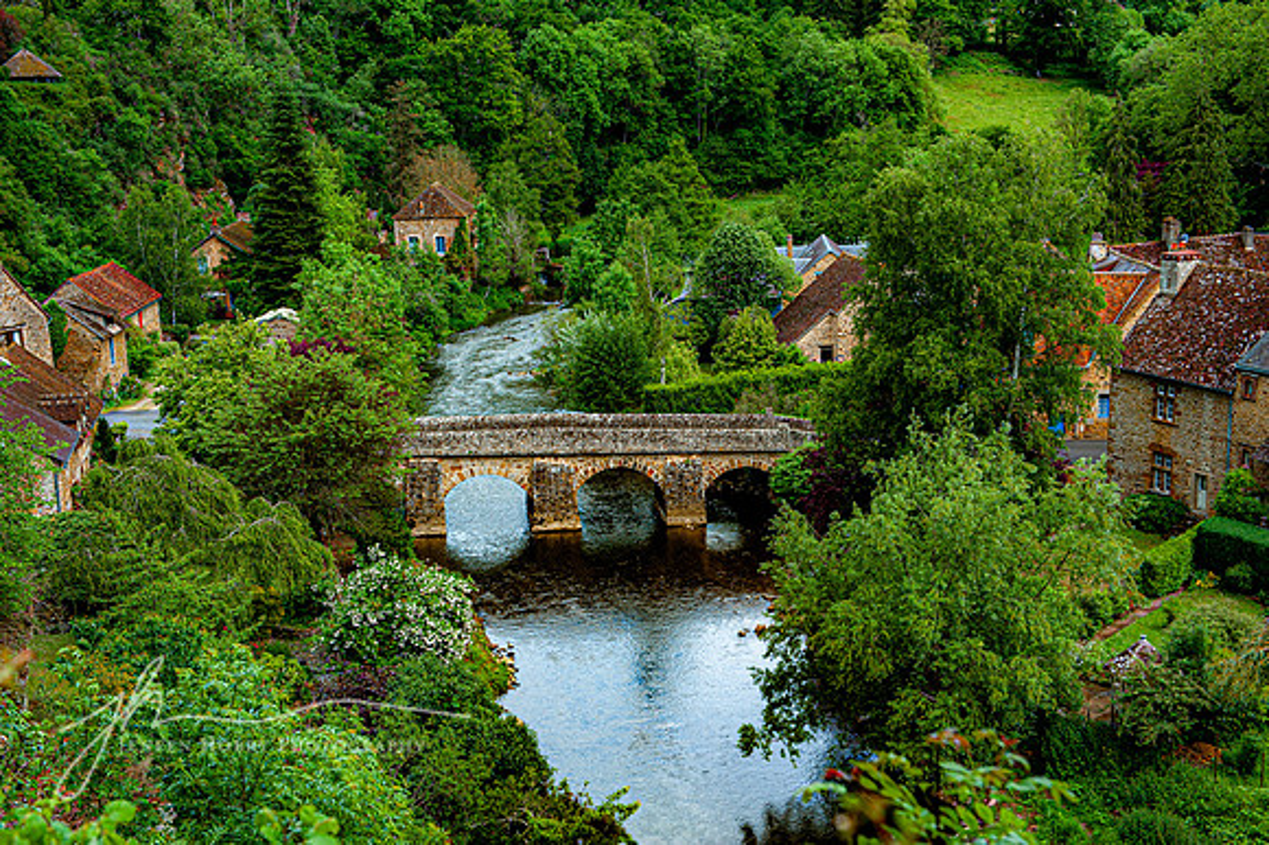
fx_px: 1691
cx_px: 634
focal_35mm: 48
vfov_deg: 28.0
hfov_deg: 41.1
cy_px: 422
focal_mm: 48
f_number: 6.3
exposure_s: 1/160
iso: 200
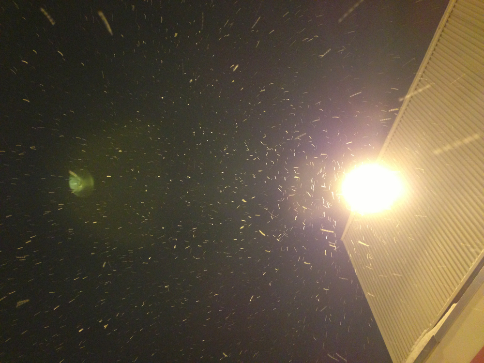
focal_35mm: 33
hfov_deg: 55.4
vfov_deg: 42.9
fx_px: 461
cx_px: 242
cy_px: 182
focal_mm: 4.13
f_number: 2.4
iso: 320
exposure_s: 1/20
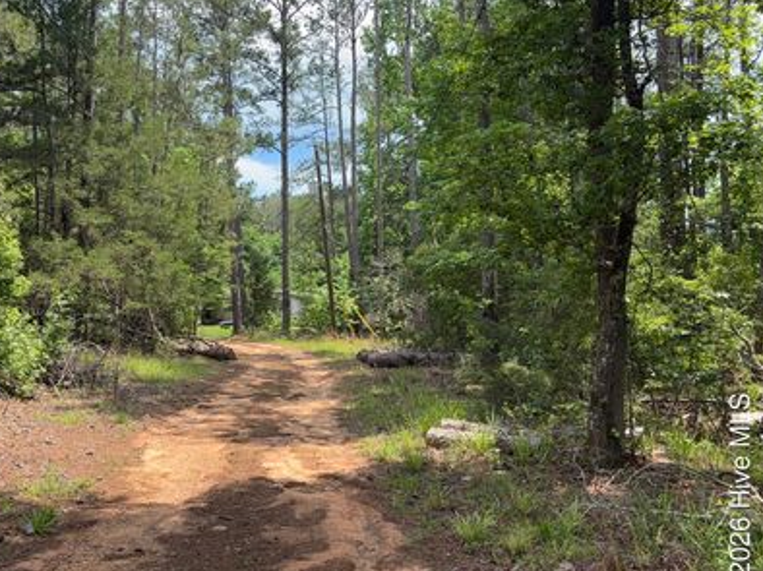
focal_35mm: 33
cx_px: 300
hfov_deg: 54.9
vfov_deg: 42.8
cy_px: 237
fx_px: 727
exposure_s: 1/1047
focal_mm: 5.96
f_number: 1.6
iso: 50
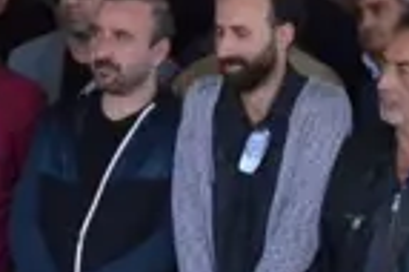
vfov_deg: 8.2
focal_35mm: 166
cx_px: 686
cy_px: -31
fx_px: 1884
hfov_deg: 11.6
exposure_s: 1/250
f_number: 8
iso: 2500
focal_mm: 18
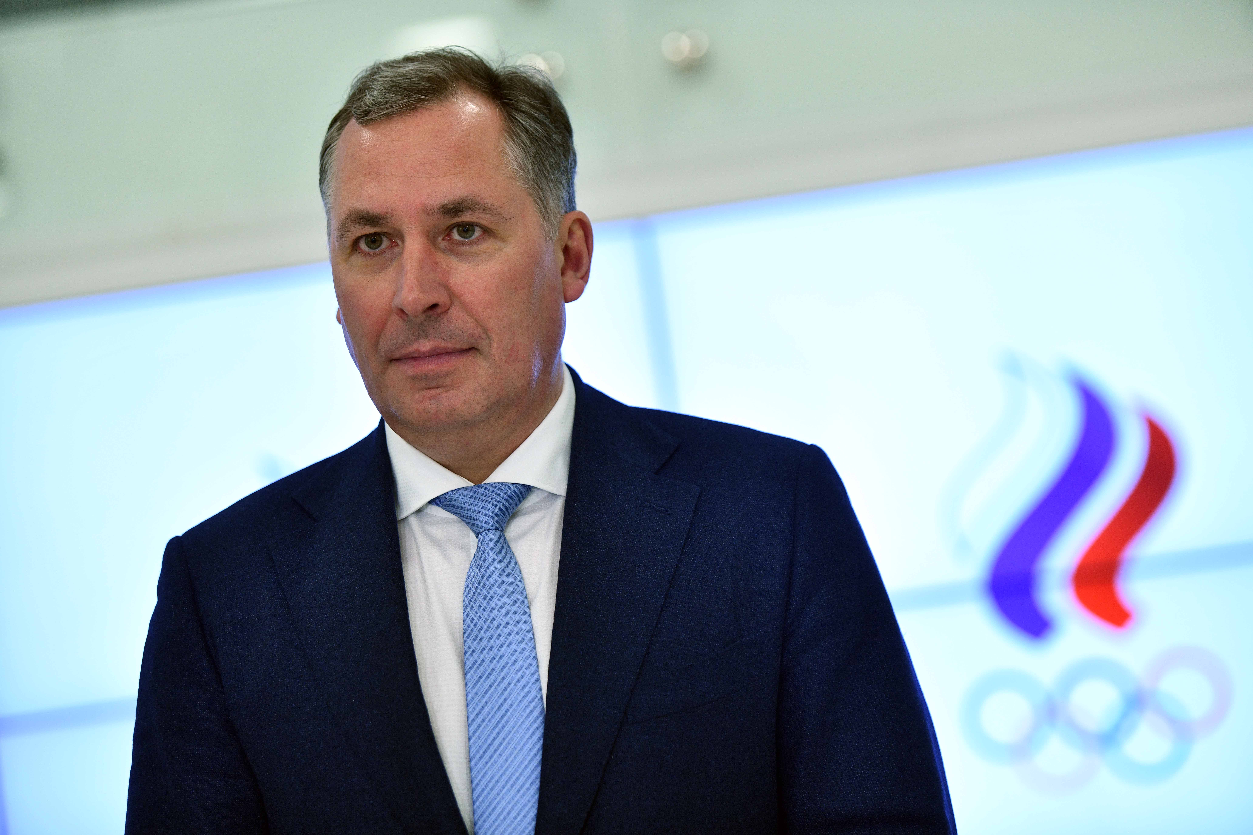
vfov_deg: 11.2
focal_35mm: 122
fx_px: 4246
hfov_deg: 16.8
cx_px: 626
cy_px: 418
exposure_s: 1/160
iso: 1100
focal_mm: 122
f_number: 4
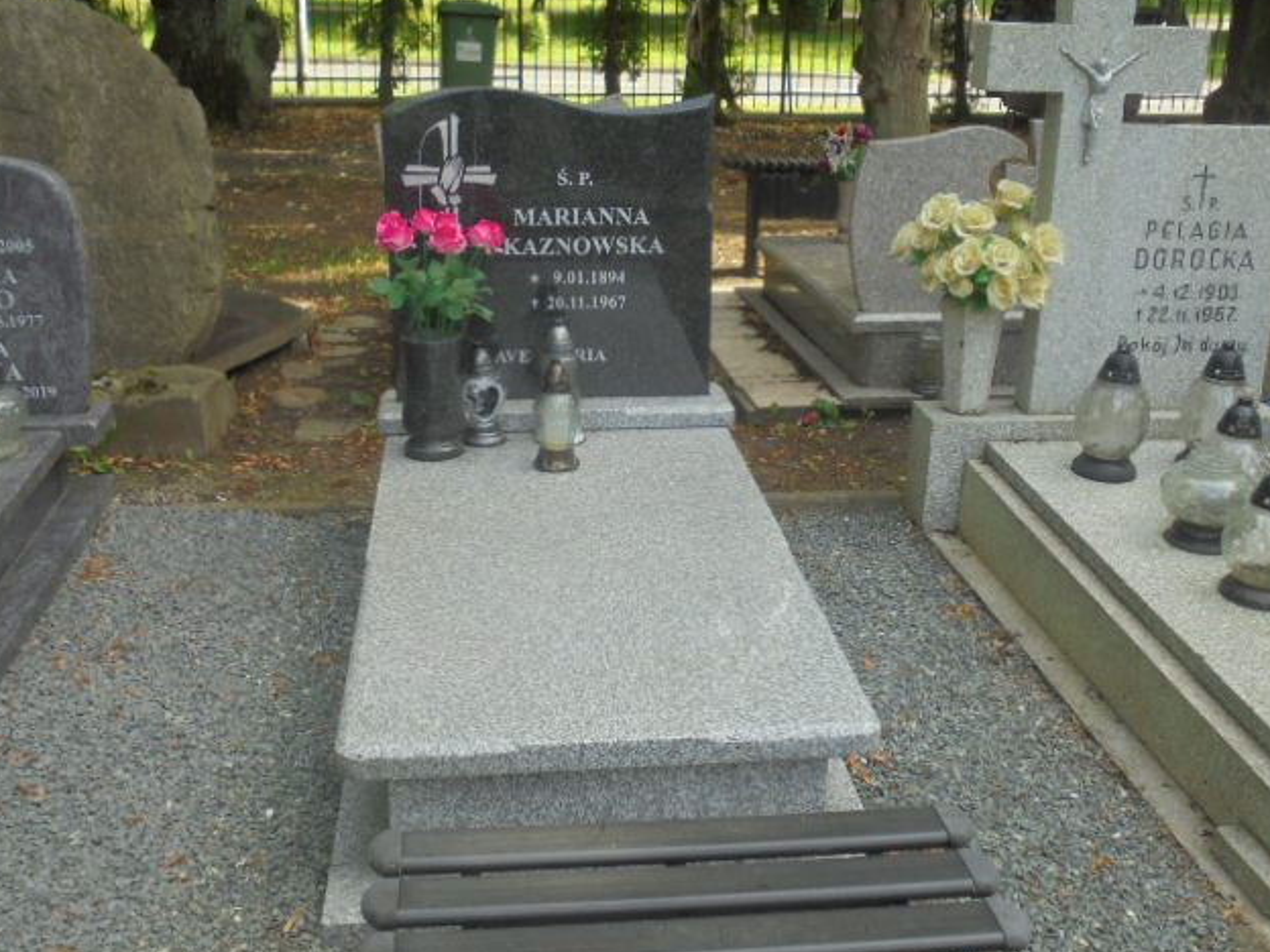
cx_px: 637
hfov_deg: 47.9
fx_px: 1431
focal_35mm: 39
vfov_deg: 36.8
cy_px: 474
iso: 100
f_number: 4.2
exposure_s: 1/160
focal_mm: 6.9
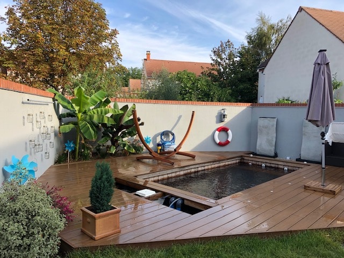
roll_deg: -1.3
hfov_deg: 63.4
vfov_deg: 49.7
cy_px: 129
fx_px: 278
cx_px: 172
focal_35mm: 28
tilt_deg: -2.6
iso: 20
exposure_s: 1/403
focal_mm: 3.99
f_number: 1.8
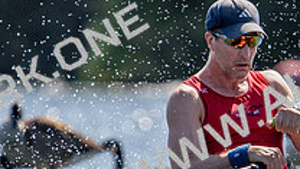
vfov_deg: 0.8
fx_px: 11622
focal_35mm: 1461
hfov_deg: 1.5
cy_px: 196
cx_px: 300
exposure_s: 1/2000
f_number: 6.3
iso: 320
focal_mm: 500
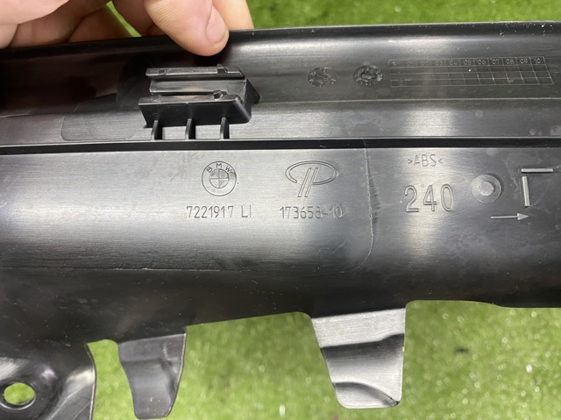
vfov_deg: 54.8
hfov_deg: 69.4
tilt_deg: -66.0
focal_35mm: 25
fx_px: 405
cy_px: 210
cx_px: 280
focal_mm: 4.25
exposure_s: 1/60
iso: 200
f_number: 1.8
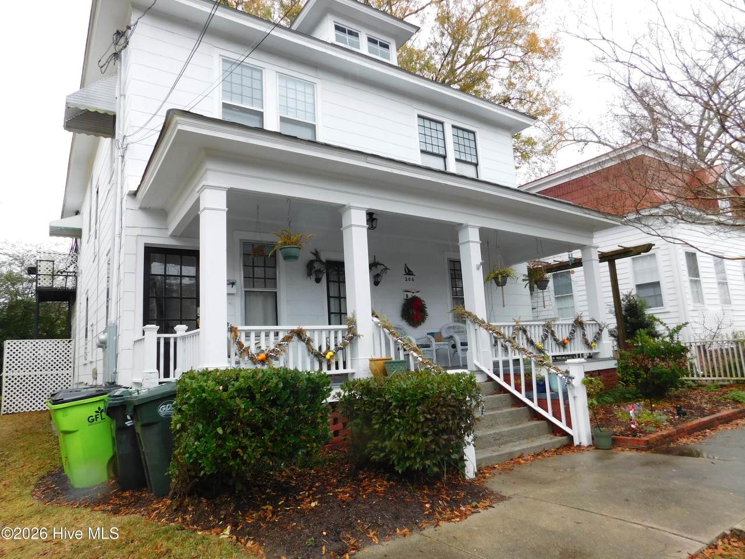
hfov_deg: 73.9
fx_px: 495
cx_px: 372
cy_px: 280
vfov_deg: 58.9
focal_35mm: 23
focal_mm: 4
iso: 125
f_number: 3
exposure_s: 1/100
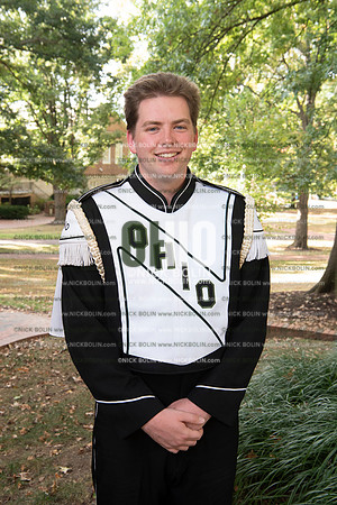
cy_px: 252
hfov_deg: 29.2
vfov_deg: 42.7
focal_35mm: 46
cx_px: 168
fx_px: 646
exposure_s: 1/100
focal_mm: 46
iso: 800
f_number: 8
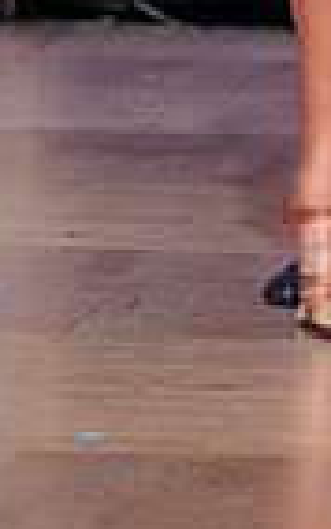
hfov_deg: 3.0
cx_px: 377
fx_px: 6295
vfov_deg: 4.8
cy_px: -276
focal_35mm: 437
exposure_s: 1/200
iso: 2000
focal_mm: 105
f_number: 4
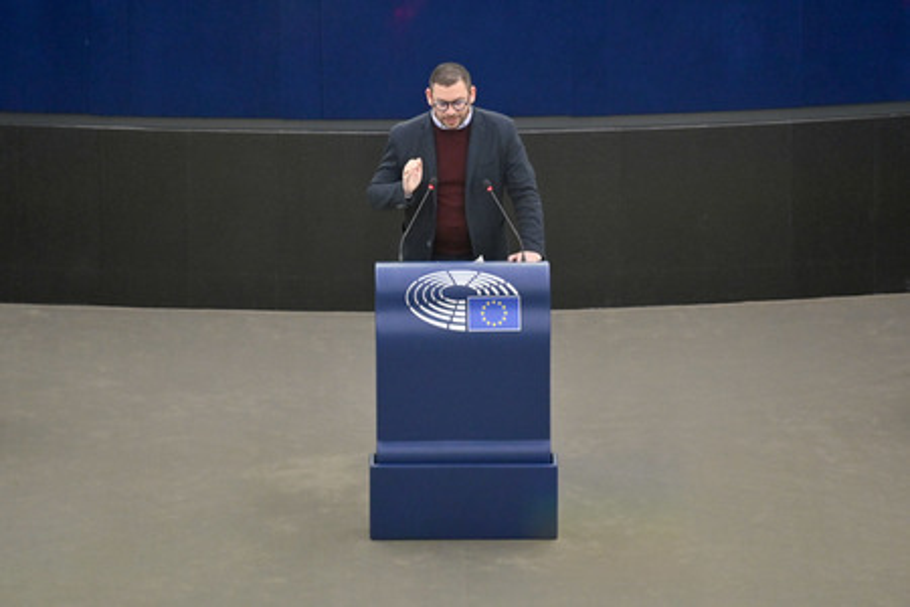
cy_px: 304
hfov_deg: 10.3
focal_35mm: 200
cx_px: 455
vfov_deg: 6.9
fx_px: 5055
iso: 1600
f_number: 2.8
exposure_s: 1/500
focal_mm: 200
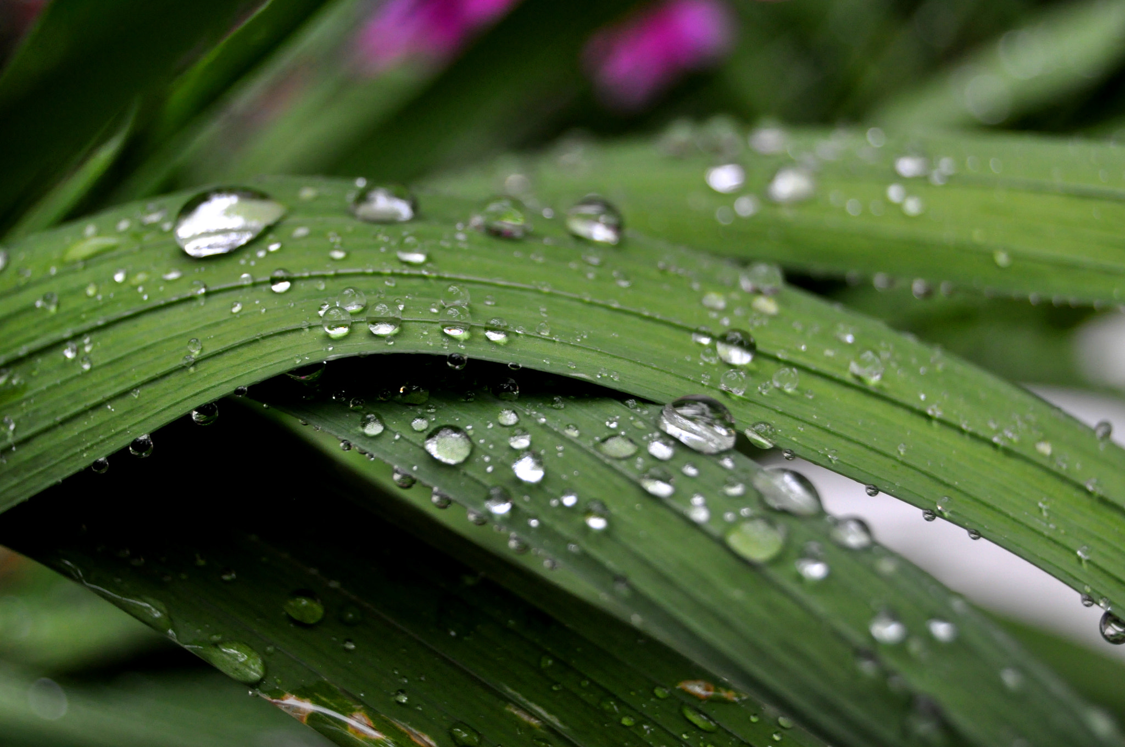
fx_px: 2575
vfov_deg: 16.5
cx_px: 562
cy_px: 374
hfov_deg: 24.6
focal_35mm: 82
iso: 800
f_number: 5.6
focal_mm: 55
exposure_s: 1/50
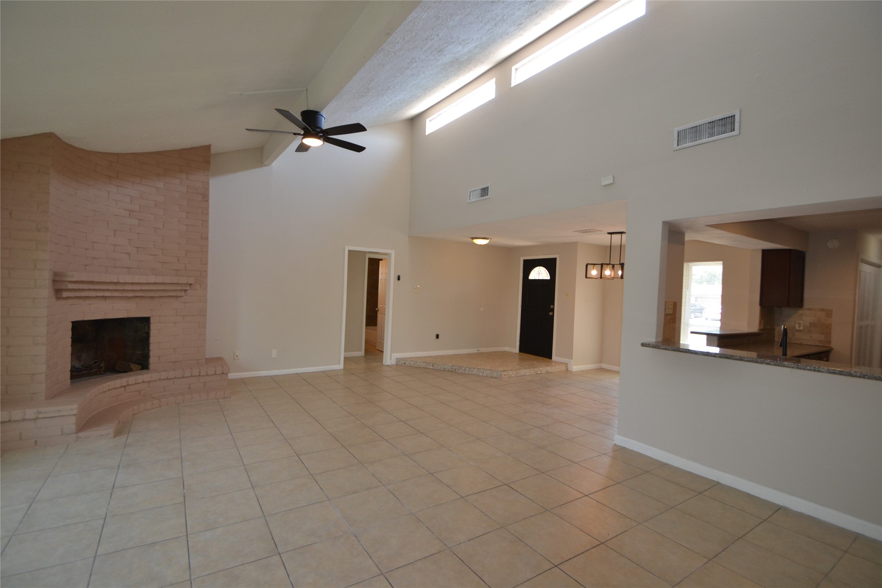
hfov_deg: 100.4
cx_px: 441
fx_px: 367
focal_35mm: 15
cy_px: 294
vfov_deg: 77.3
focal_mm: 10
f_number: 4
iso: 400
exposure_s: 1/125
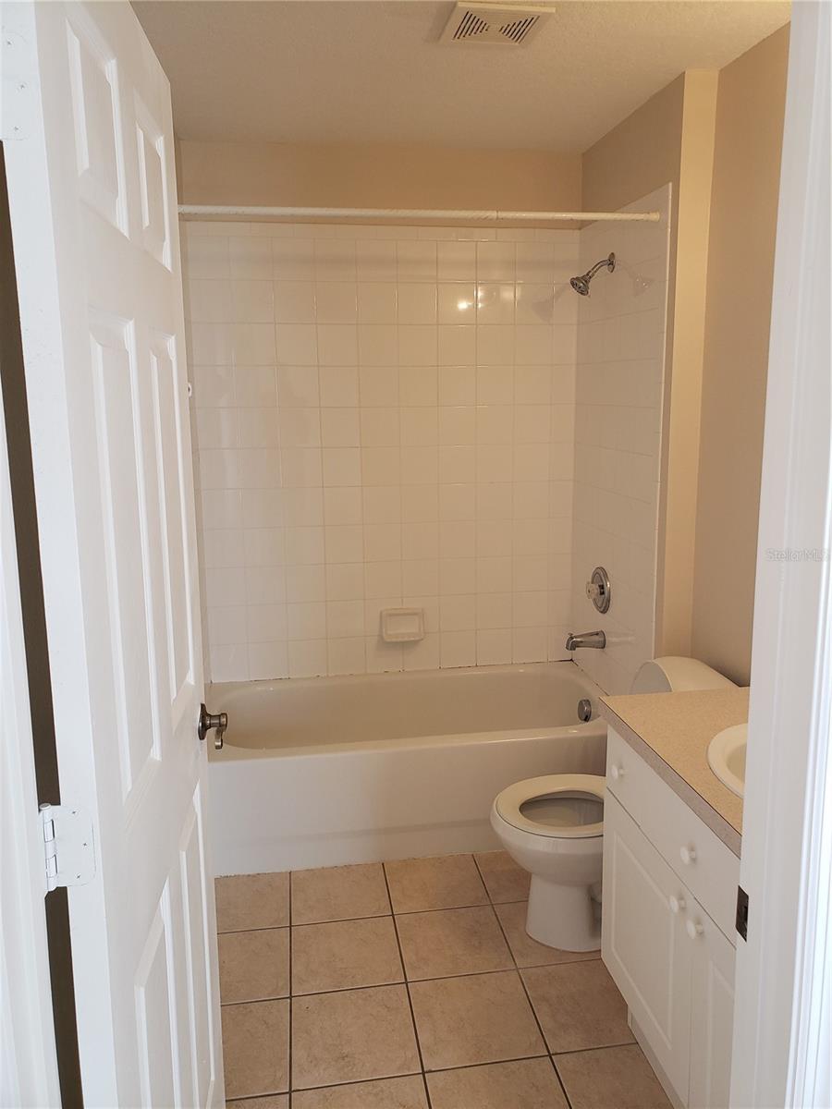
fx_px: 833
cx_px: 416
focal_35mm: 26
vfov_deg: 67.3
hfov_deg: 53.1
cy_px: 554
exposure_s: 1/60
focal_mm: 4.3
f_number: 2.4
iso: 125
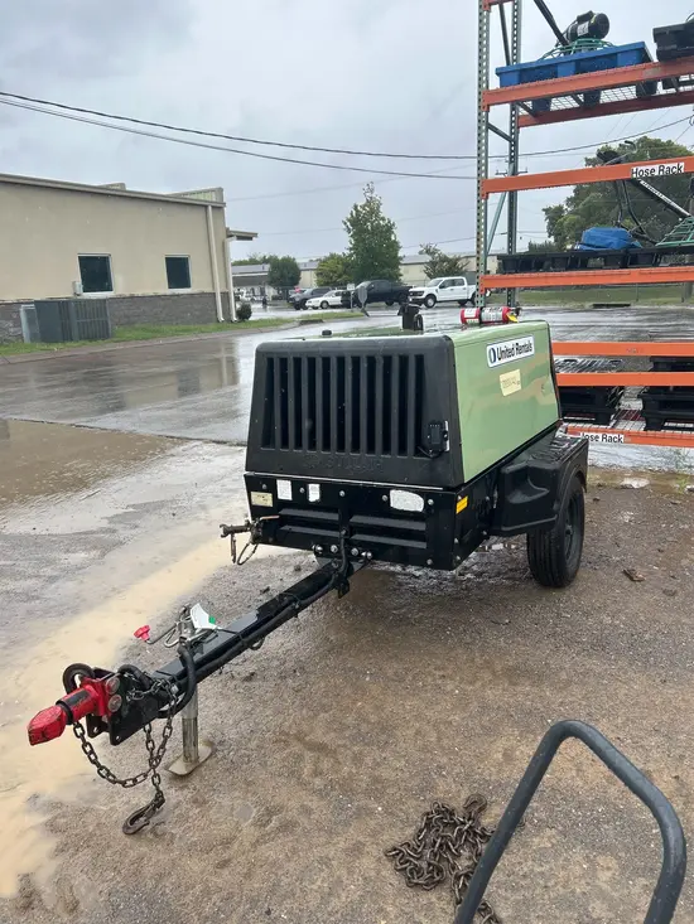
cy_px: 462
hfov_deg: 53.1
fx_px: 695
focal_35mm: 26
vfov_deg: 67.3
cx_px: 347
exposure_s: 1/1079
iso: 50
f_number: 1.5
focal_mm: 5.7
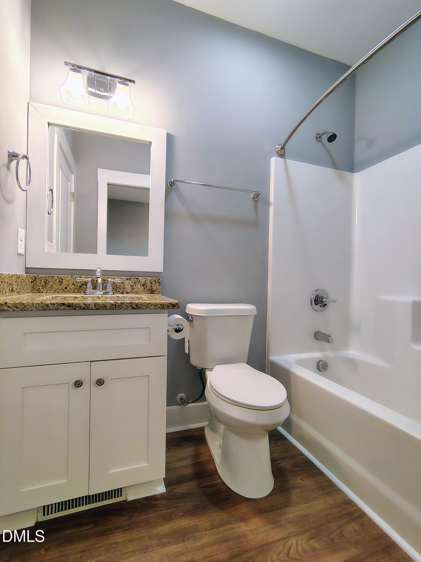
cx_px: 210
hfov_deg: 78.1
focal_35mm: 16
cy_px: 281
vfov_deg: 94.5
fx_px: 259
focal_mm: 2.13
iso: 444
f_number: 2.2
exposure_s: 1/24
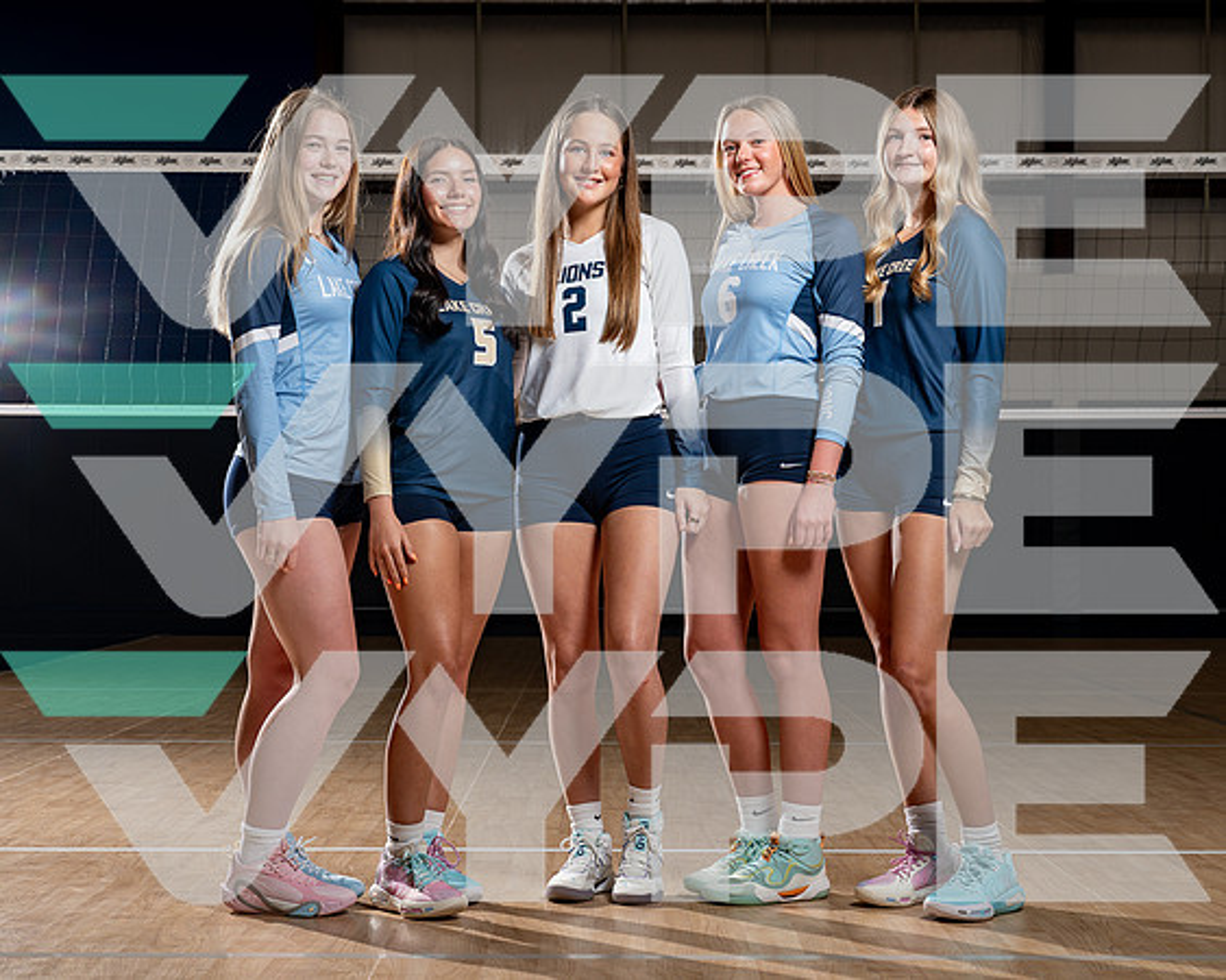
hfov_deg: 29.5
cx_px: 591
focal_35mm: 64
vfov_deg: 23.8
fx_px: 2328
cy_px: 490
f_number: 8
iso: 100
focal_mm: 57
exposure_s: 1/250
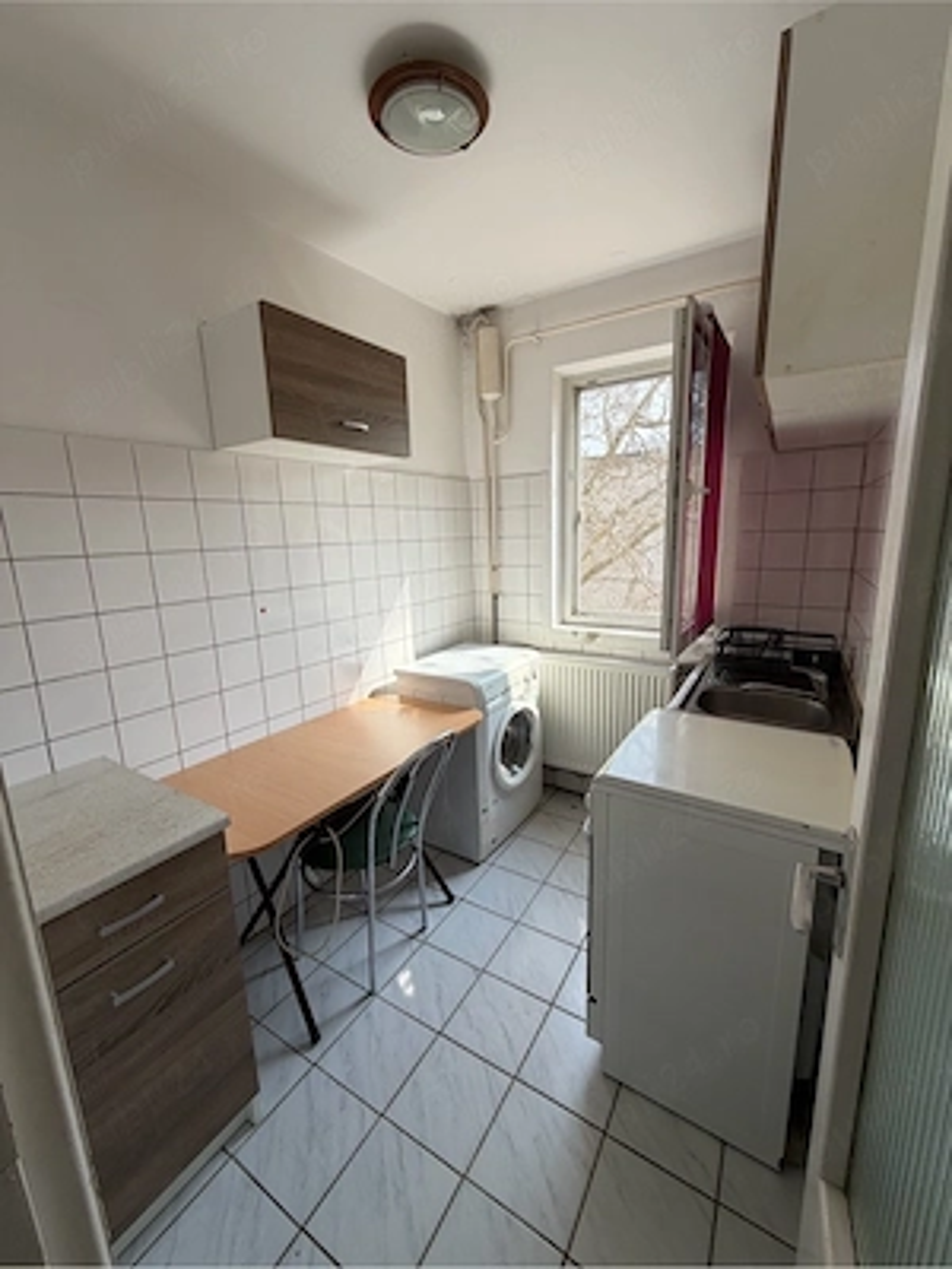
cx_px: 476
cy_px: 634
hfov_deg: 85.7
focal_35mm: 14
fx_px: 513
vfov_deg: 102.1
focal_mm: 2.22
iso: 40
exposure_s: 1/158
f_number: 2.2
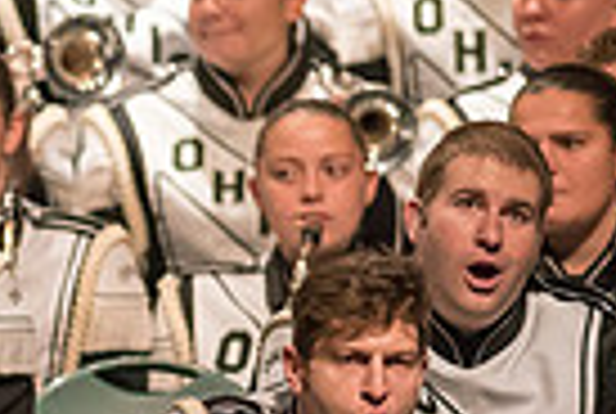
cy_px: 430
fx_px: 21710
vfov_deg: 1.1
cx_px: -468
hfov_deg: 1.6
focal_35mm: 1266
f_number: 2.8
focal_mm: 300
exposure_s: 1/500
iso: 4000
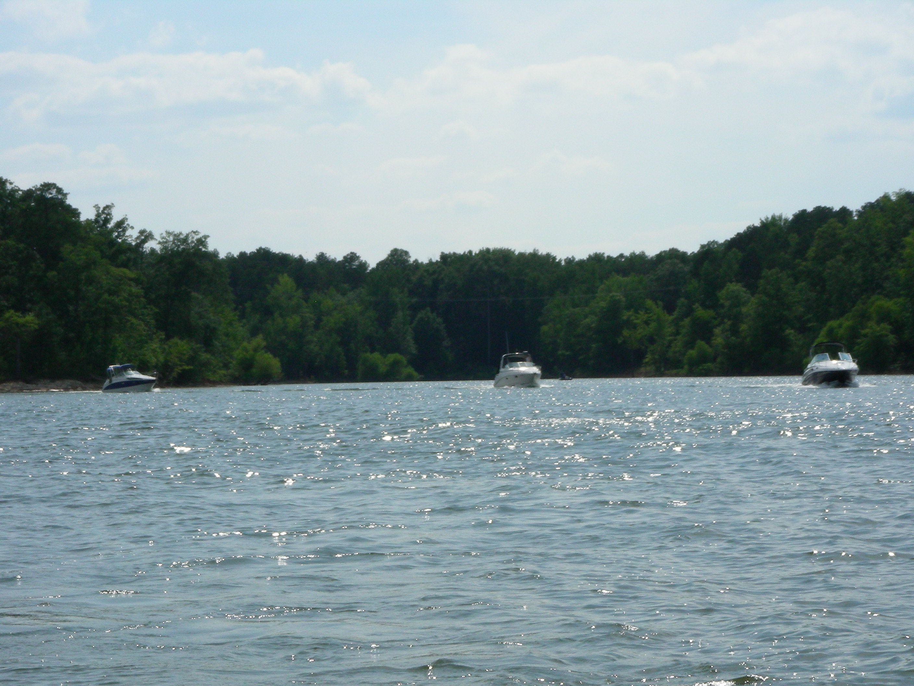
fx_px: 2984
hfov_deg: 17.4
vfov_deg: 13.1
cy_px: 343
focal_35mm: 113
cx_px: 457
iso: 50
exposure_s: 1/606
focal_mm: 18.9
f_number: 6.8
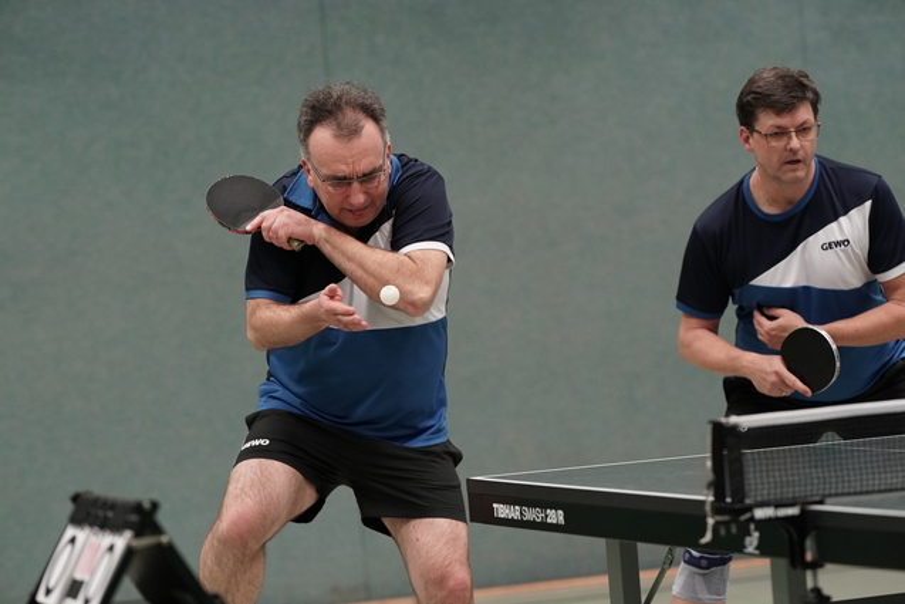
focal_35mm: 135
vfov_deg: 10.2
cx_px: 452
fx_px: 3394
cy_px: 302
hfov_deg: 15.2
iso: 5000
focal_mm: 135
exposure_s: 1/500
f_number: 3.5
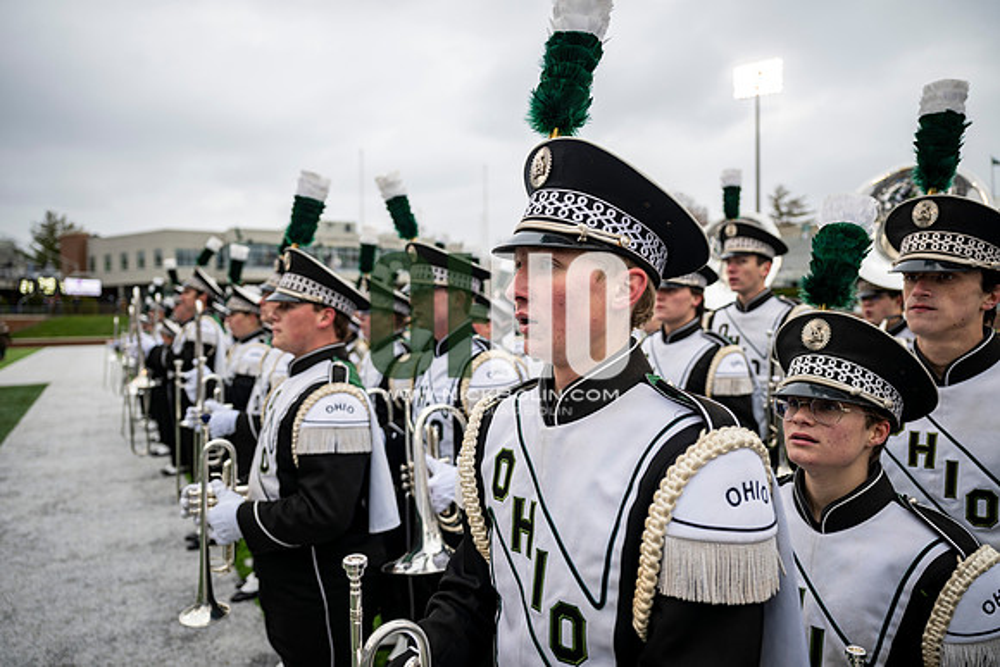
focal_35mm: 24
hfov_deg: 73.7
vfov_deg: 53.2
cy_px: 334
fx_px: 667
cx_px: 500
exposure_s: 1/500
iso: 100
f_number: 2.8
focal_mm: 24
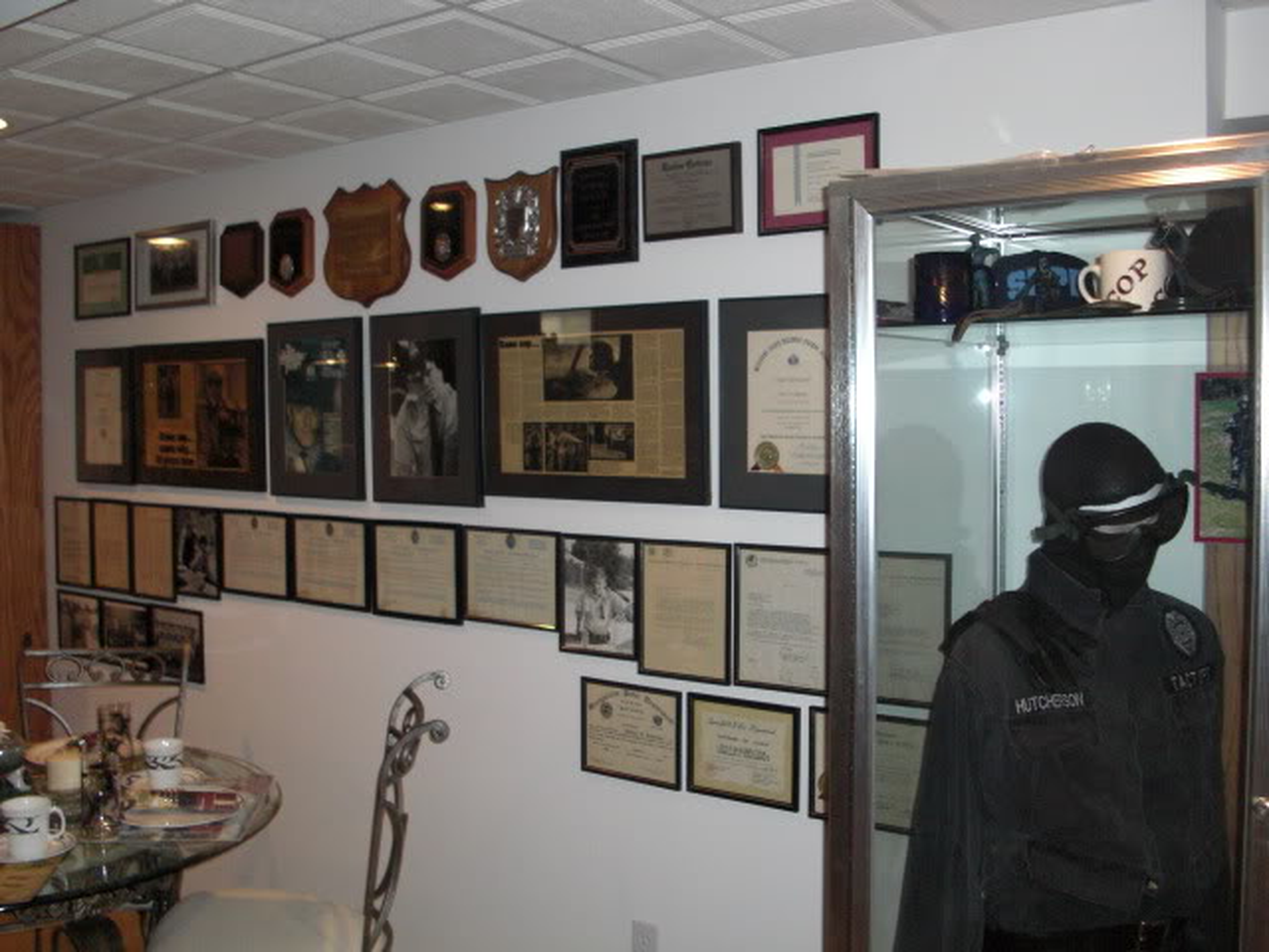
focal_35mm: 36
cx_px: 634
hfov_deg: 51.4
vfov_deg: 39.7
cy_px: 476
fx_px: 1320
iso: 200
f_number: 2.8
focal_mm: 6.3
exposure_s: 1/60
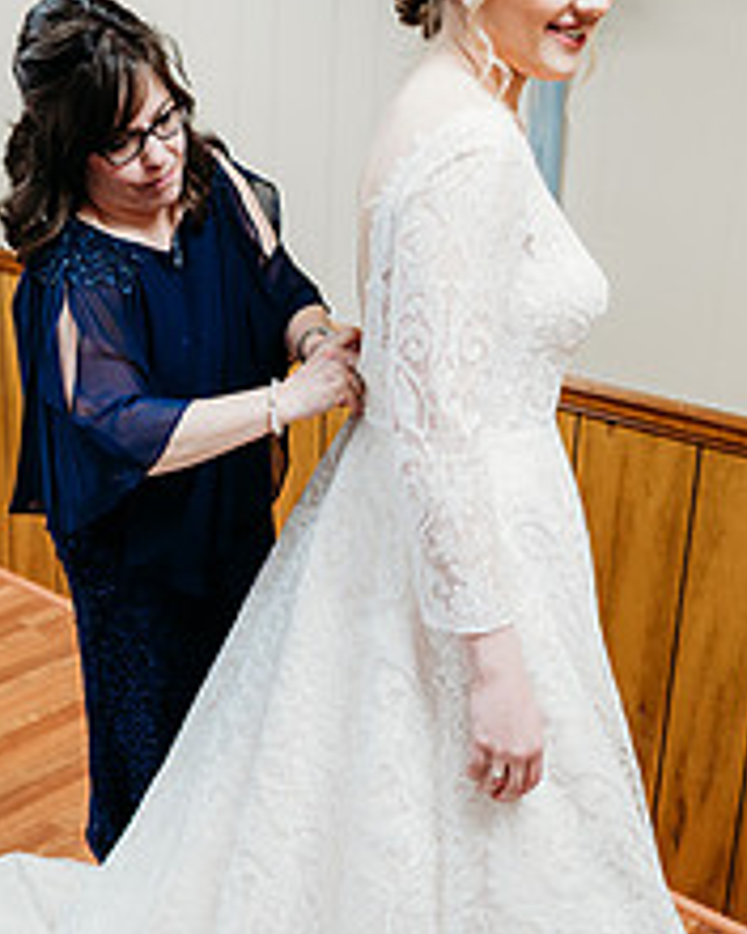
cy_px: 433
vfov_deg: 40.3
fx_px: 1271
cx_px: 310
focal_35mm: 46
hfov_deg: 32.7
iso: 400
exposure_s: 1/125
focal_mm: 24
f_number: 1.8
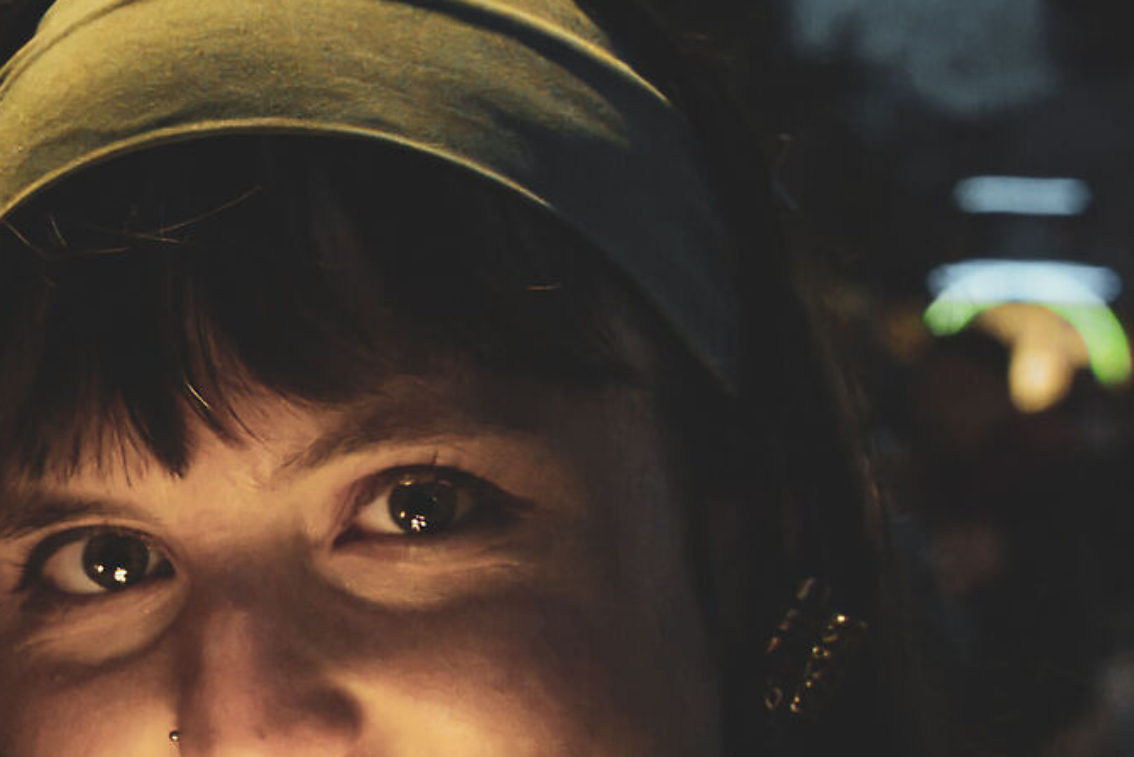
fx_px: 3497
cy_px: 940
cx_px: -848
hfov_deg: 15.9
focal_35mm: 111
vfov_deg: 12.0
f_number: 5
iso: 2500
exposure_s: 1/250
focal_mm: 31
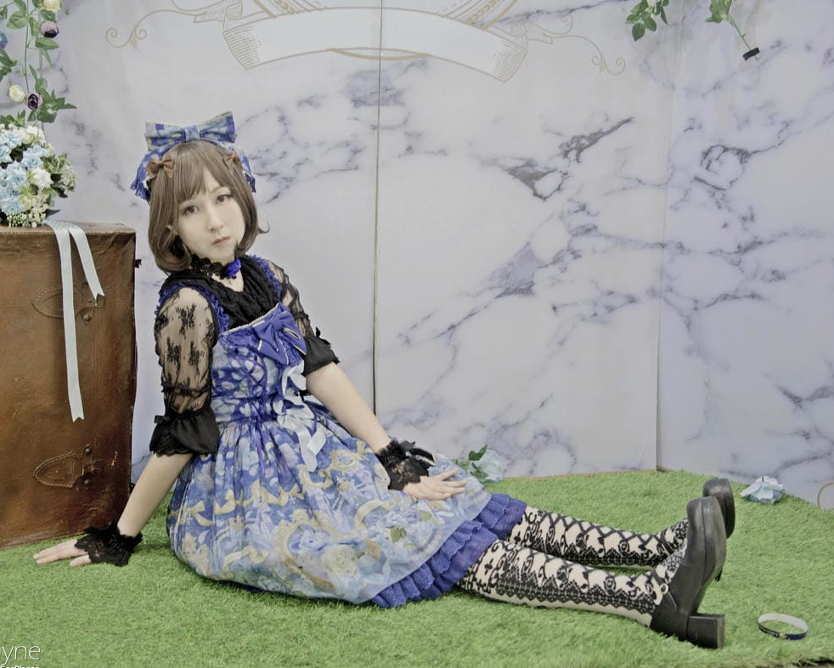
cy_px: 334
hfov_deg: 46.8
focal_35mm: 39
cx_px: 372
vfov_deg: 38.2
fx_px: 963
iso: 1600
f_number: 4
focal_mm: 34
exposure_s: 1/60
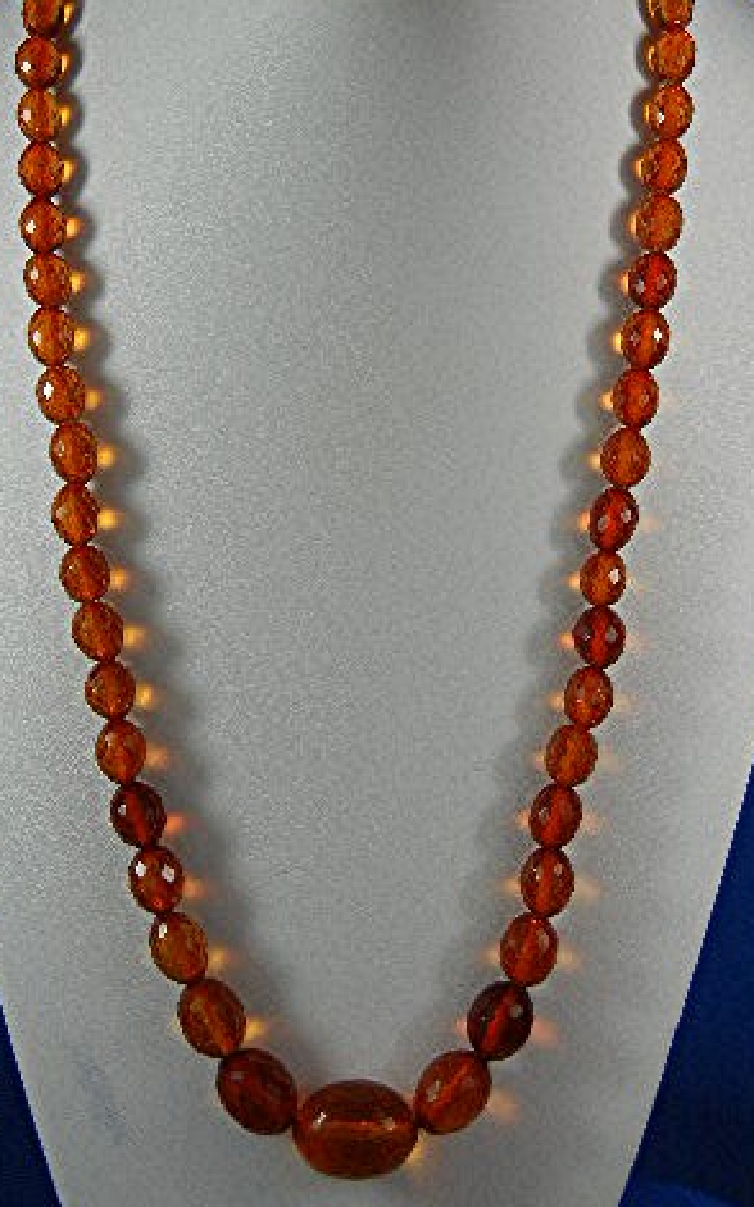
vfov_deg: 40.7
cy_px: 428
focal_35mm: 49
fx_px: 1613
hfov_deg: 26.3
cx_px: 372
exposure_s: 1/115
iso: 160
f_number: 3.6
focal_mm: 6.2
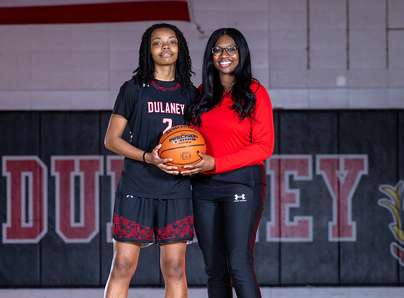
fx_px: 2150
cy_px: 149
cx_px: 229
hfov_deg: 10.7
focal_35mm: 185
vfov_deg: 7.9
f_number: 6.3
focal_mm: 155
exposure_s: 1/125
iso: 80
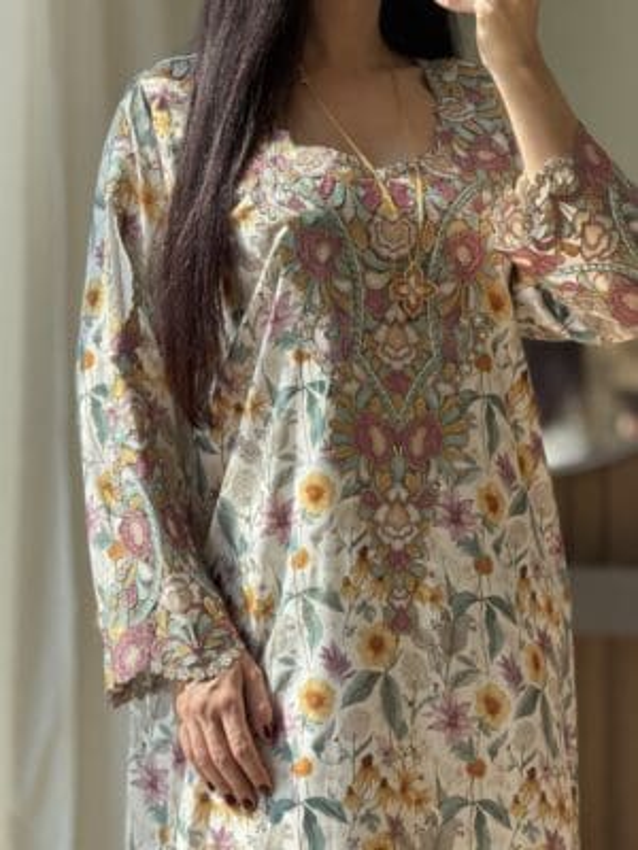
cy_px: 425
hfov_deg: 14.8
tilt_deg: -25.6
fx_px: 2457
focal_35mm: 100
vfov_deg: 19.6
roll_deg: +1.0
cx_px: 319
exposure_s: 1/193
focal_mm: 16.89
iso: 50
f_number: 2.8
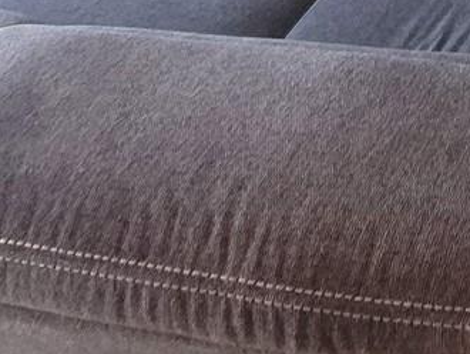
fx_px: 856
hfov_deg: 23.6
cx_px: 728
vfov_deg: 15.0
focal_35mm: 63
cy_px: -475
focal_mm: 2.2
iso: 400
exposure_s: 1/40
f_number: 2.2
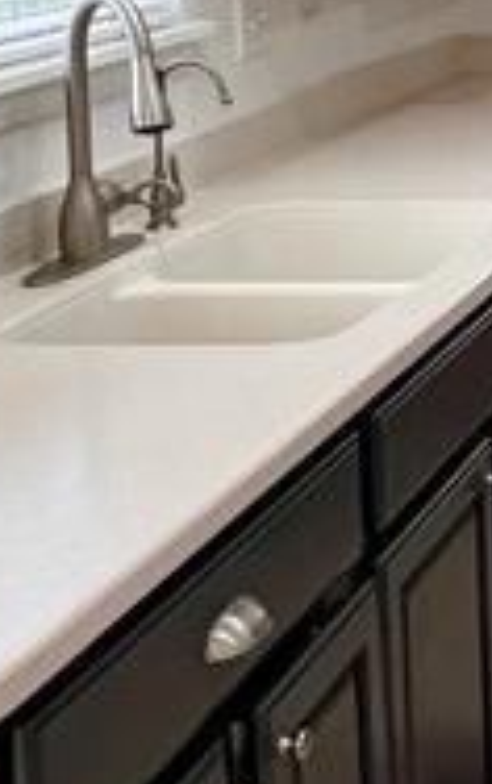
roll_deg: +0.0
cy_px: -46
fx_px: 1690
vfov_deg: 24.6
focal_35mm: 79
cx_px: 1026
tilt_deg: -6.1
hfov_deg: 13.7
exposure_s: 1/120
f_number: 1.8
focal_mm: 1.57
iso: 160
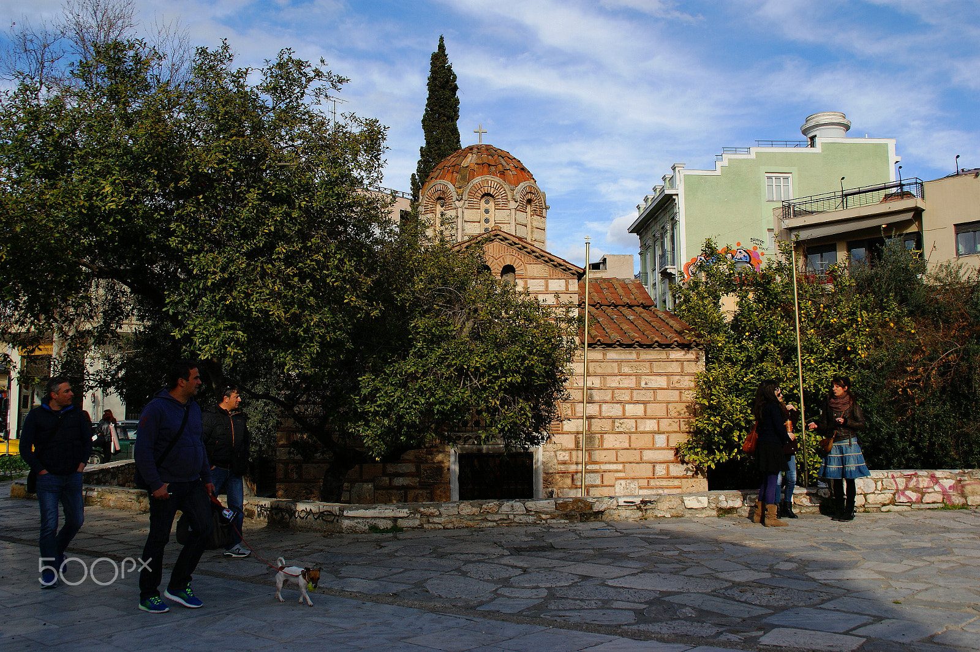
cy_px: 326
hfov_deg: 57.2
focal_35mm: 33
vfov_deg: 39.9
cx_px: 490
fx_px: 898
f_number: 7.1
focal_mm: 22
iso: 100
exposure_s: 1/400
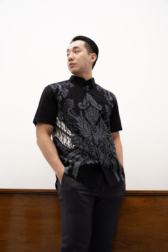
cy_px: 126
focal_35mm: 35
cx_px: 84
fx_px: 248
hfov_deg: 37.5
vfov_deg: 53.9
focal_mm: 35.4
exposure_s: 1/160
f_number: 5
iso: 160
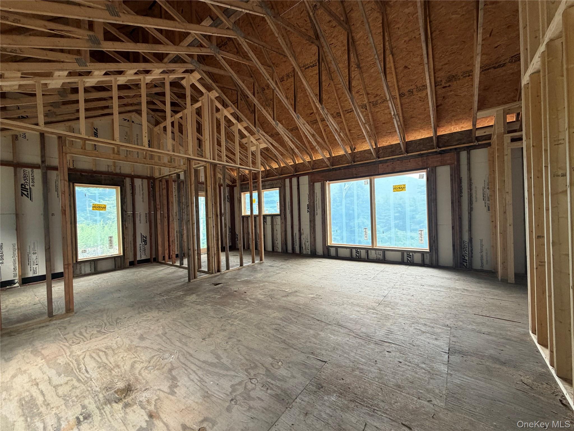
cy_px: 216
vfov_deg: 85.7
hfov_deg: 102.1
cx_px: 287
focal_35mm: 14
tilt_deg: -0.5
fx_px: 232
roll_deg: +3.1
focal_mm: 2.22
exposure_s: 1/121
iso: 160
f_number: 2.2
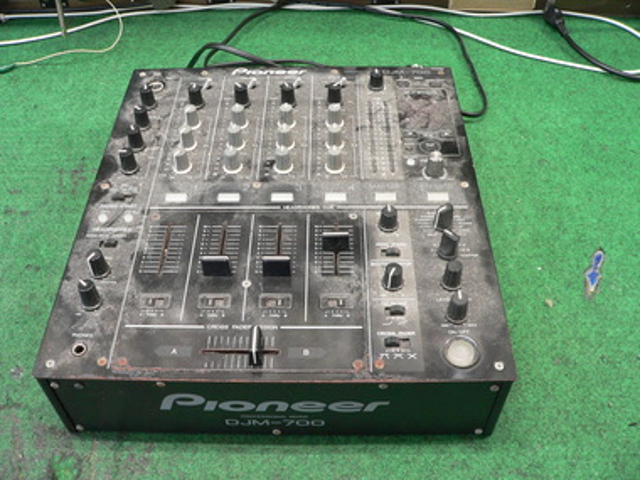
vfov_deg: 39.7
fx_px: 666
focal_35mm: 36
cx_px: 320
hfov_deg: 51.4
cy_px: 240
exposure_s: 1/13
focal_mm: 6
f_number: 2.8
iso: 200
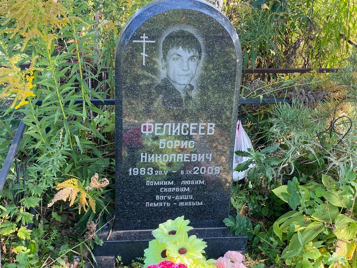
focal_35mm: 52
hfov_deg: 36.8
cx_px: 178
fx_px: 536
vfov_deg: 28.0
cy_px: 134
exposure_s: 1/163
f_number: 2
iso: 20
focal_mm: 6
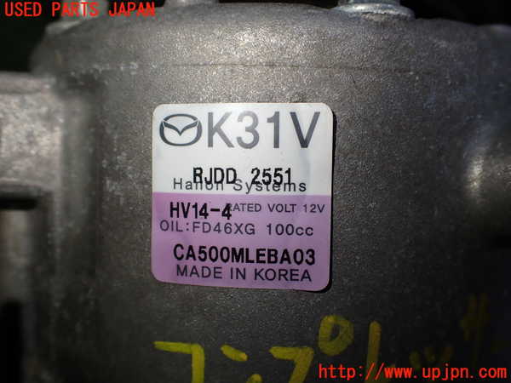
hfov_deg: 56.8
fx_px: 472
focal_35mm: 32
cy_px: 192
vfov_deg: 44.2
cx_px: 256
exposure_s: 1/125
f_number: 2.4
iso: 100
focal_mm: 5.79
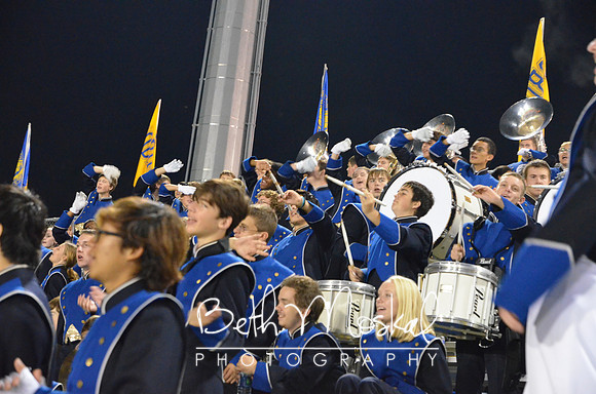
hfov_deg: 28.1
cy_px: 197
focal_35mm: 72
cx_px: 298
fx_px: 1189
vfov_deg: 18.8
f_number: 4
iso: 6400
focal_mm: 48
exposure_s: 1/60
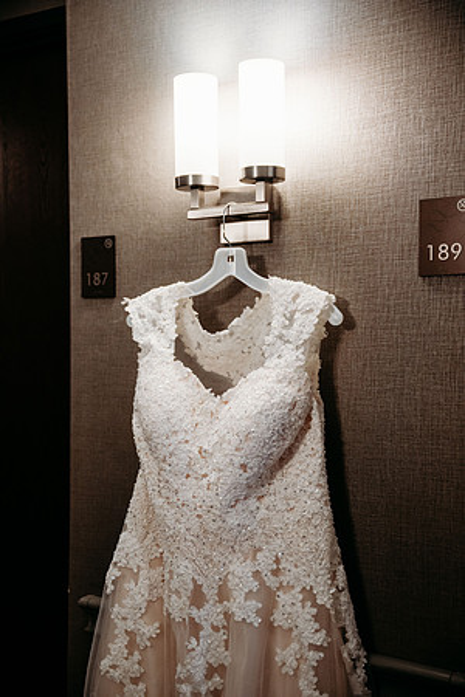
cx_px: 232
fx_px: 949
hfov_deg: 27.5
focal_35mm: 49
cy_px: 348
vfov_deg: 40.3
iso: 800
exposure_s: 1/200
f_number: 2.8
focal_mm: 49
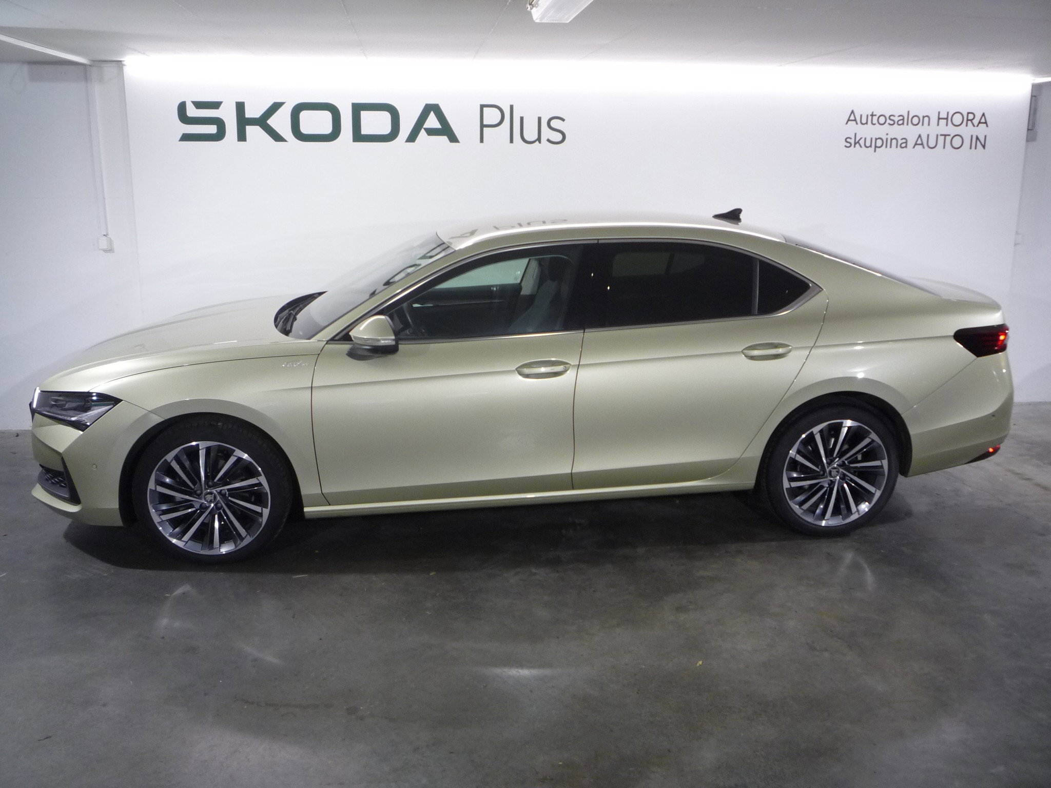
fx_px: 911
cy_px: 394
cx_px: 526
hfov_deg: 60.0
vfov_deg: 46.8
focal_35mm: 30
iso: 200
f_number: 3.3
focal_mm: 5.2
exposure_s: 1/30
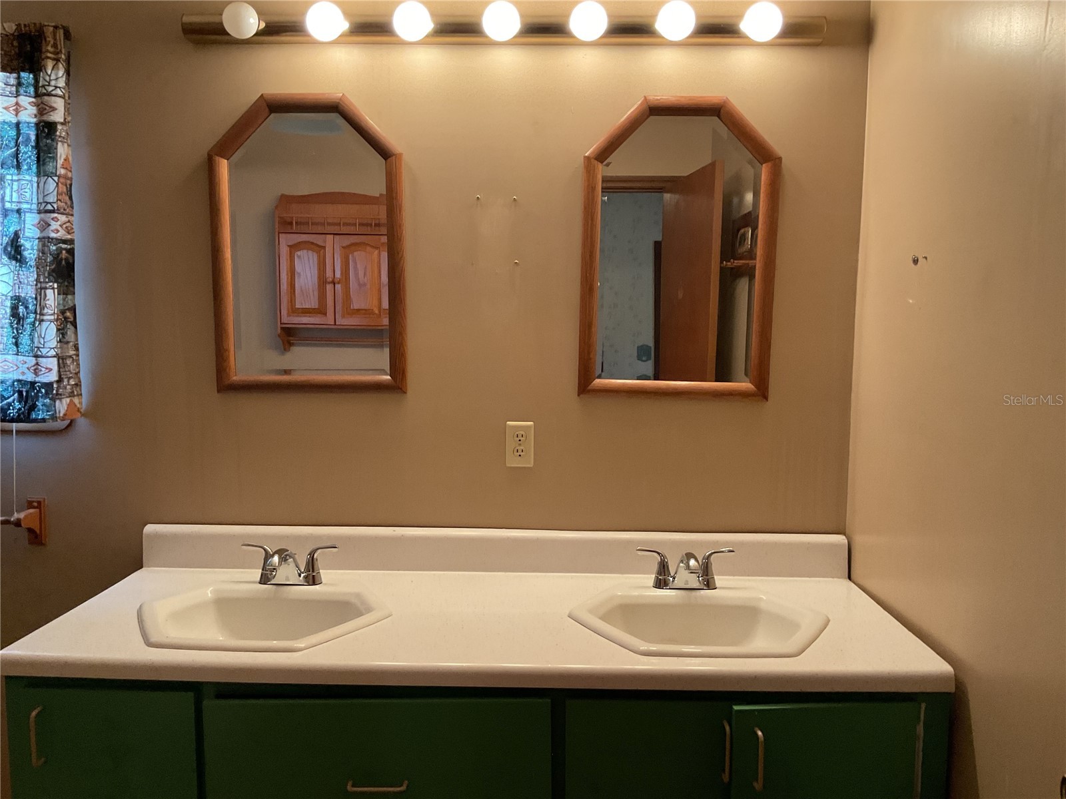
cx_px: 533
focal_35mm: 29
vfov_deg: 48.2
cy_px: 400
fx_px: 893
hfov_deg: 61.7
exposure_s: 1/60
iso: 160
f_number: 1.8
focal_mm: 3
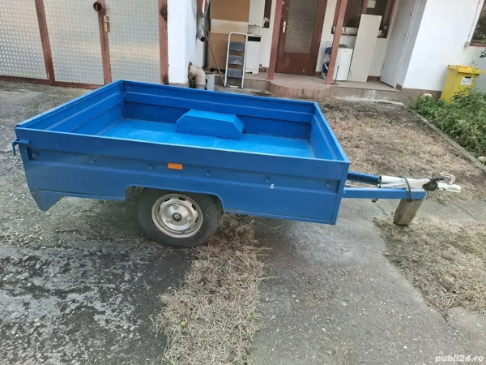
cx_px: 243
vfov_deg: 58.9
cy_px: 182
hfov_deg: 73.9
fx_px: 323
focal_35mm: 23
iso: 50
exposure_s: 1/176
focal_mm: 5.54
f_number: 1.8
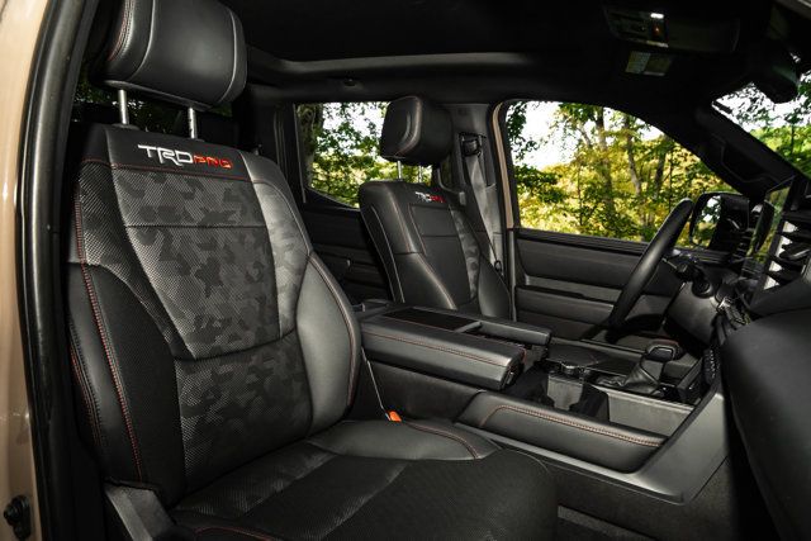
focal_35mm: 24
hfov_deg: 73.7
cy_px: 270
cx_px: 406
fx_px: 541
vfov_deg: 53.2
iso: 800
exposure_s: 1/200
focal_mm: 24
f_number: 10
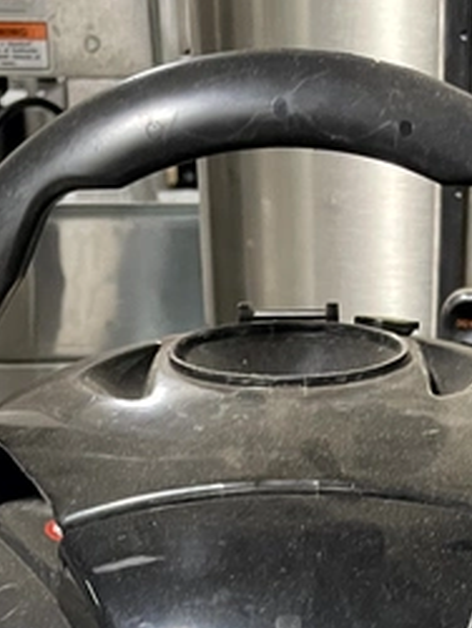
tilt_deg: -31.5
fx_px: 1416
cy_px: 859
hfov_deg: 18.8
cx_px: 365
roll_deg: -2.4
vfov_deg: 22.0
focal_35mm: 78
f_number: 1.6
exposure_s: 1/60
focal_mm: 4.2
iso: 160
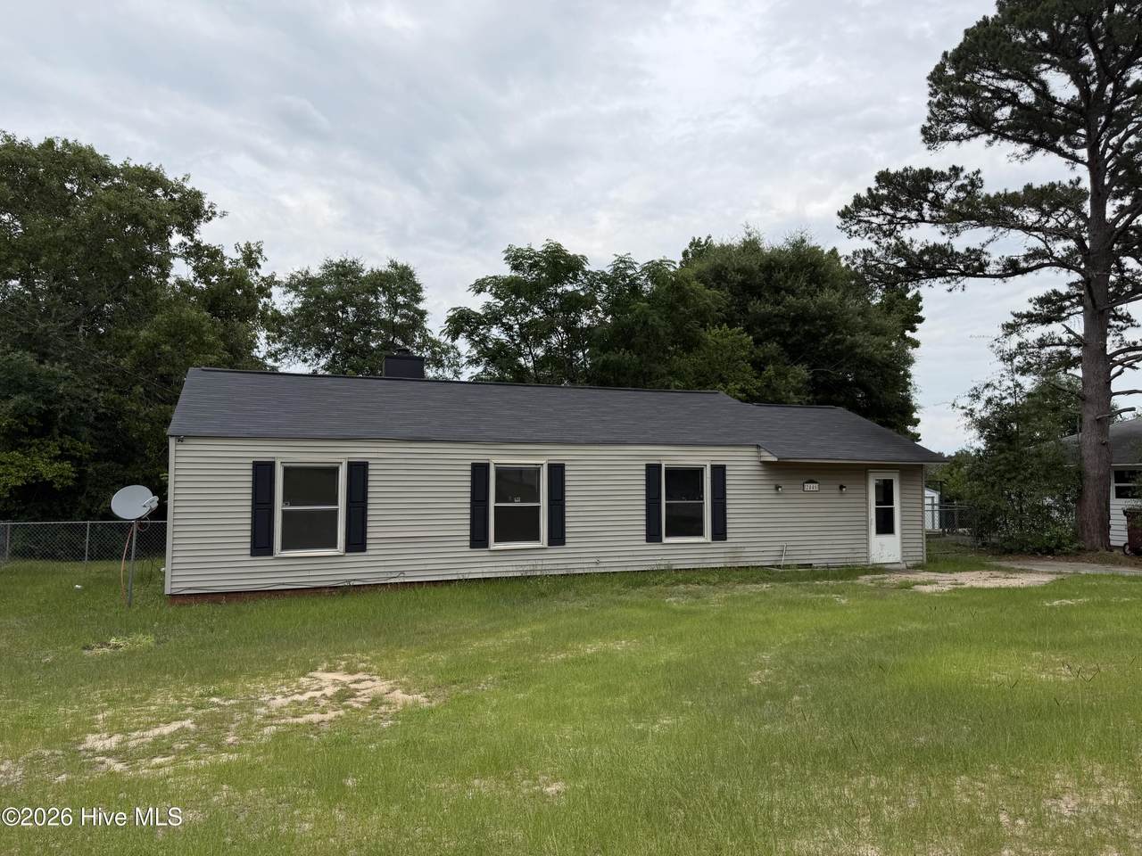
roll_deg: +0.7
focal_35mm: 24
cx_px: 571
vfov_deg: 56.8
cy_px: 428
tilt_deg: +3.7
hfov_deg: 71.6
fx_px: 792
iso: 80
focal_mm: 6.76
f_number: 1.78
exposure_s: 1/4975
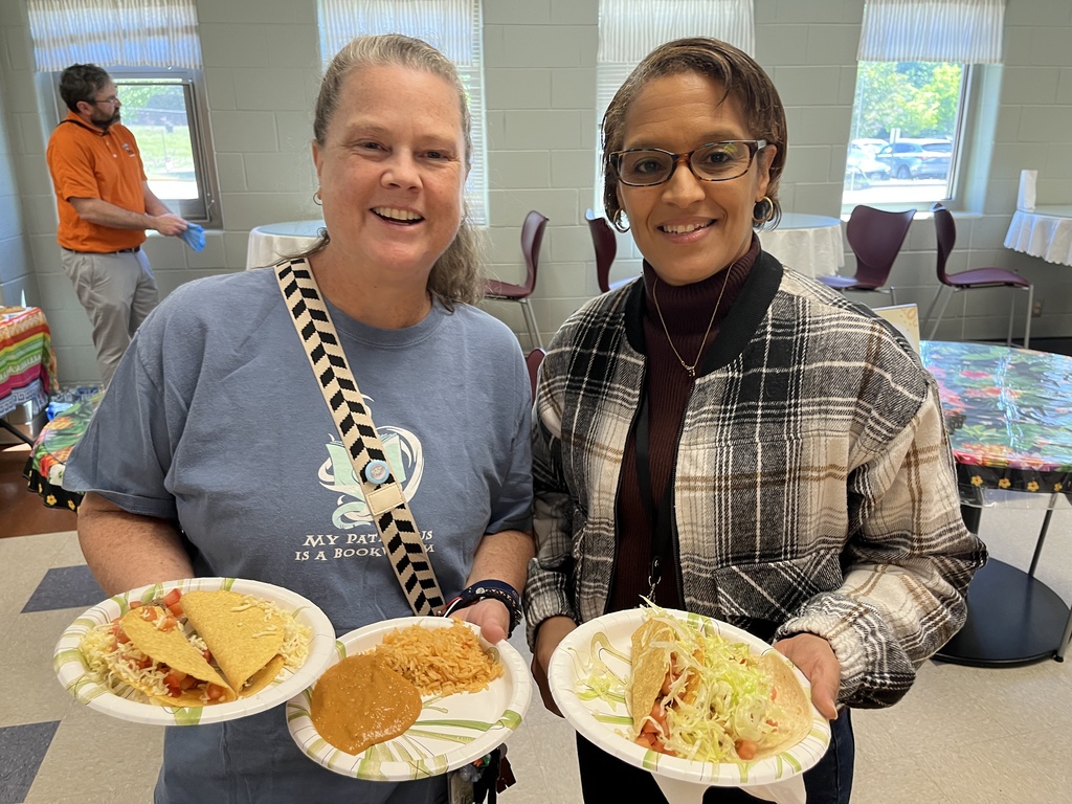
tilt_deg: -18.0
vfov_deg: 53.1
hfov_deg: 67.3
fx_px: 805
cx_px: 536
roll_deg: +1.1
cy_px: 402
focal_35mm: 26
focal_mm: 5.1
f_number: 1.6
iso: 125
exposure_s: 1/60
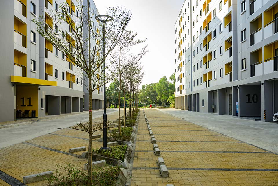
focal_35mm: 32
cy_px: 93
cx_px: 139
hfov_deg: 58.7
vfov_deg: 41.1
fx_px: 247
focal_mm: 32
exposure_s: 1/200
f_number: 7.1
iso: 320
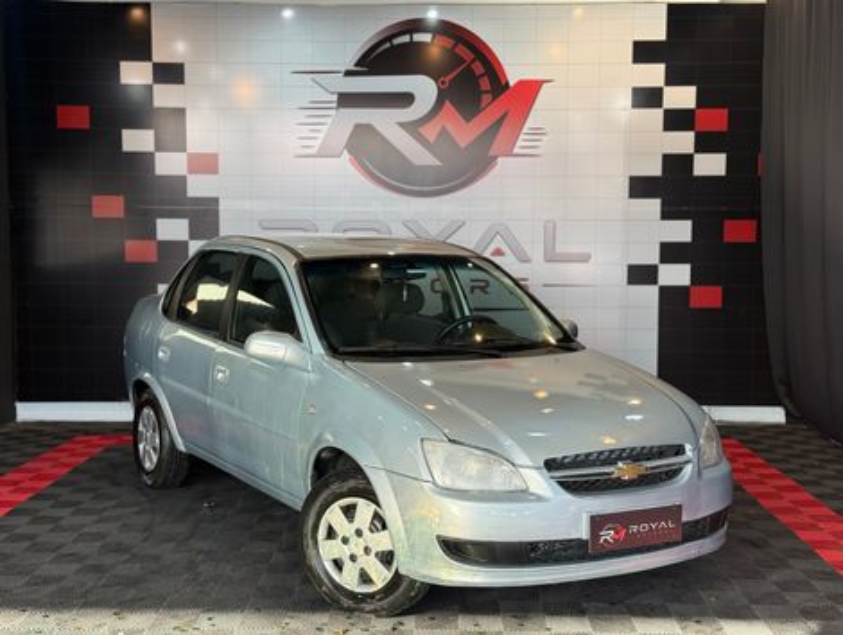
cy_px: 318
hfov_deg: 39.6
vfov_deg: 30.3
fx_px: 1171
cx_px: 422
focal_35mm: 48
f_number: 1.78
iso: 64
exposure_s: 1/379
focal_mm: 6.76
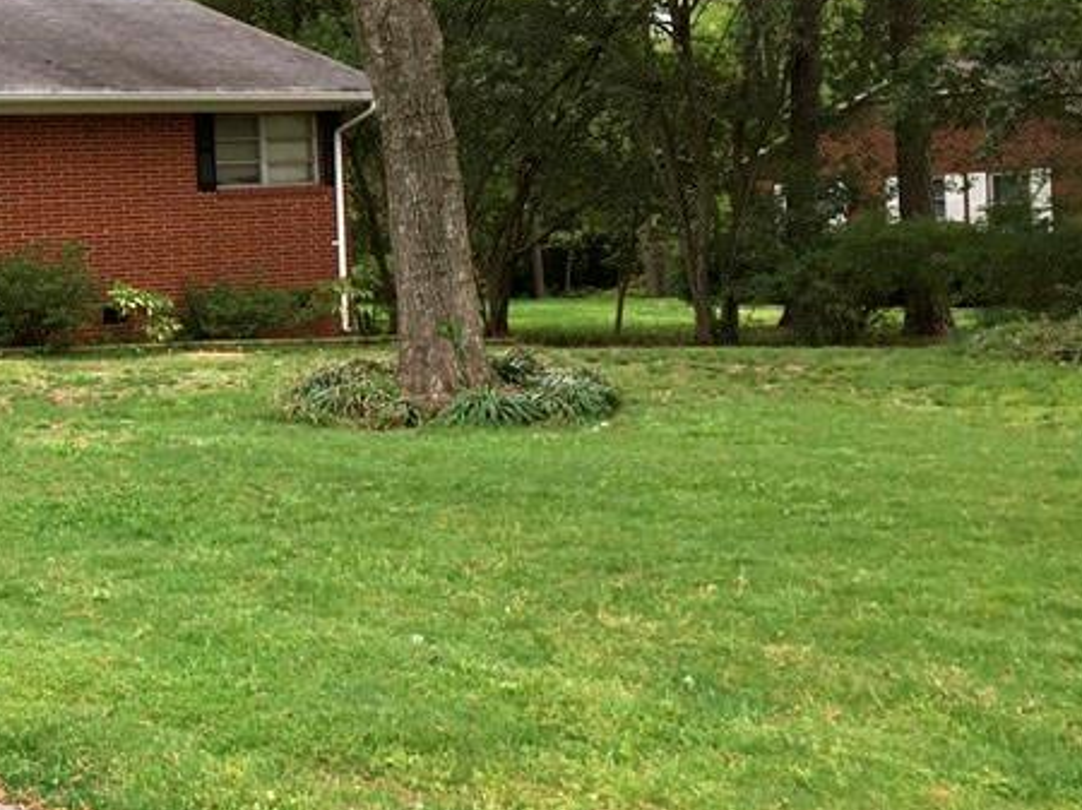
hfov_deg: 27.1
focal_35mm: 66
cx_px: -91
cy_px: 310
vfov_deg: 22.2
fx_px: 2062
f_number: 2.2
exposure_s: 1/425
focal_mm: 4.15
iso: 32
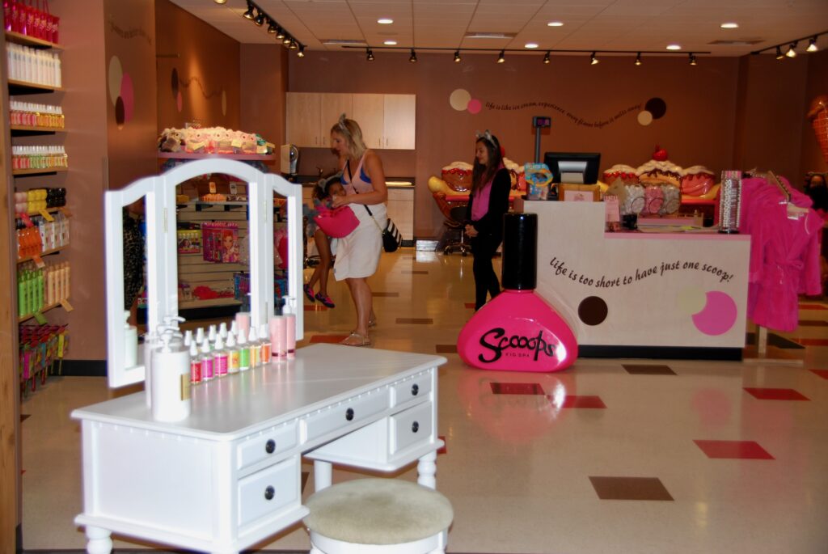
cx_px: 414
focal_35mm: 45
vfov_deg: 29.9
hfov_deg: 43.6
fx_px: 1036
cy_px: 277
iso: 200
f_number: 4
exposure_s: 1/60
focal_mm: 30
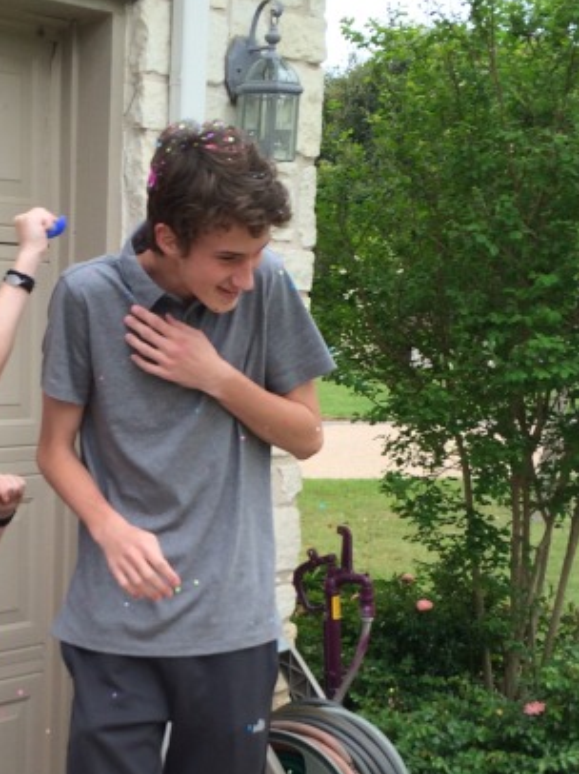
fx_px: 1362
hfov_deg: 23.6
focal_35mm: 61
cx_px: 107
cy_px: 624
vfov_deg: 30.9
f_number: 2.2
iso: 32
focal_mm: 4.15
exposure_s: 1/373
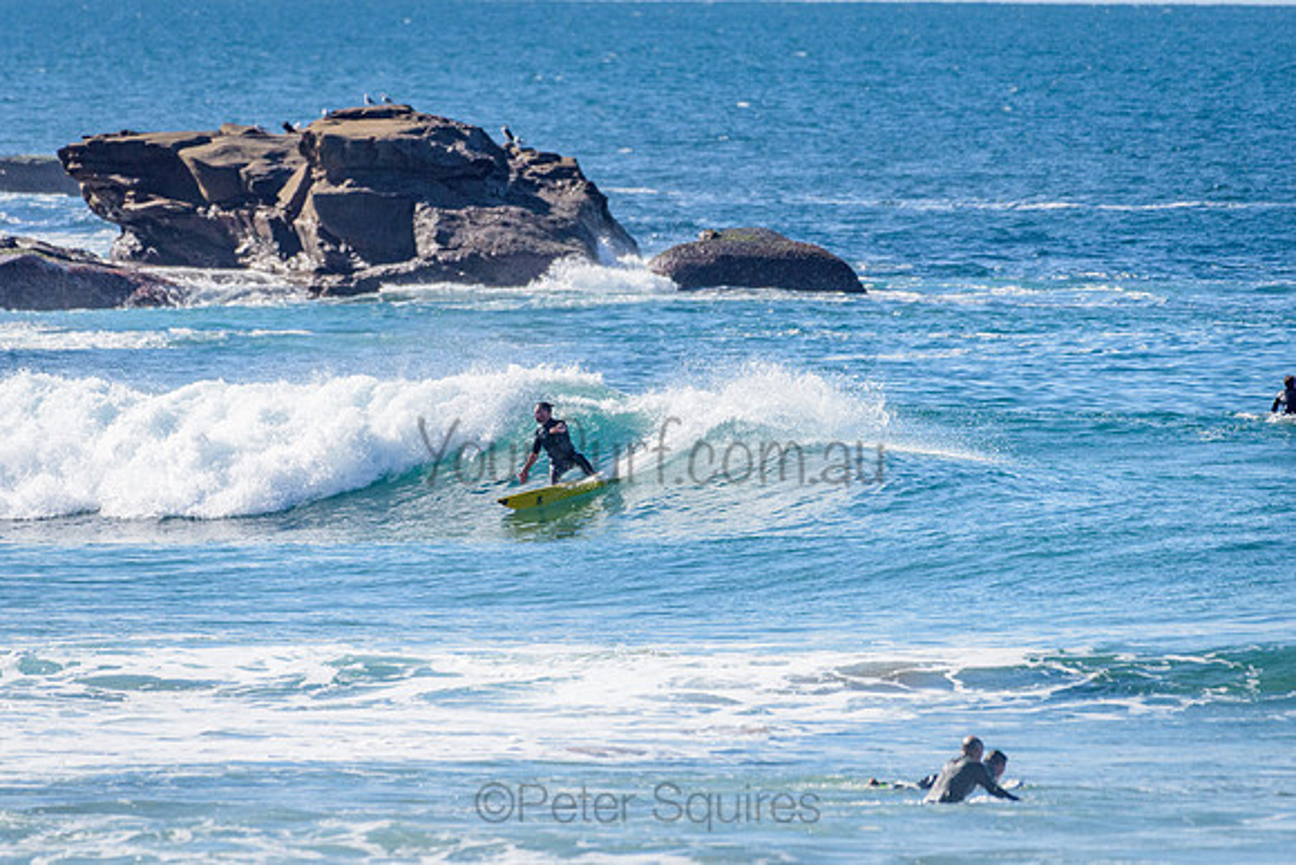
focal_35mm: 613
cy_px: 421
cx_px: 565
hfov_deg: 3.4
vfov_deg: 2.2
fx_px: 22082
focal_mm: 500
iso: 560
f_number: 5.6
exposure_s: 1/8000
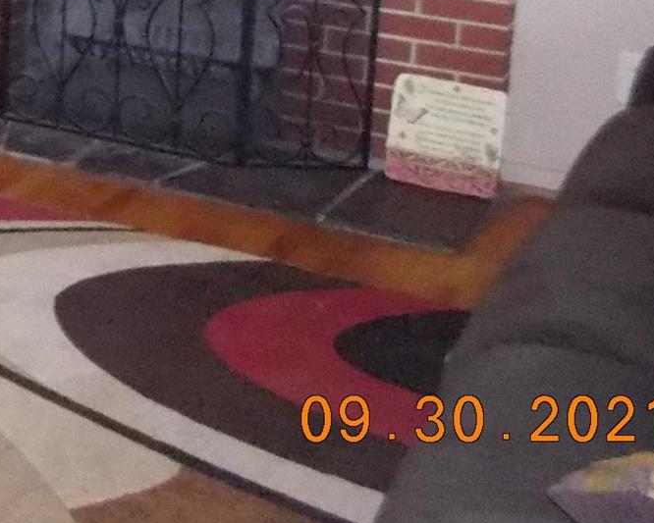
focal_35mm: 87
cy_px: -157
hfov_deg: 19.9
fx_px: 1684
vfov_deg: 16.7
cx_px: -227
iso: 500
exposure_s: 1/25
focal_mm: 4.1
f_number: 3.3
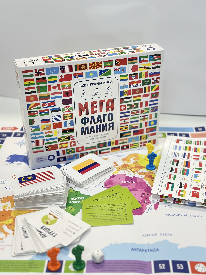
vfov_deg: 38.2
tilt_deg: -28.5
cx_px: 106
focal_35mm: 50
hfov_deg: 29.1
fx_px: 397
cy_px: 135
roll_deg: +0.9
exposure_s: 1/106
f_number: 1.78
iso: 125
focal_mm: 6.86
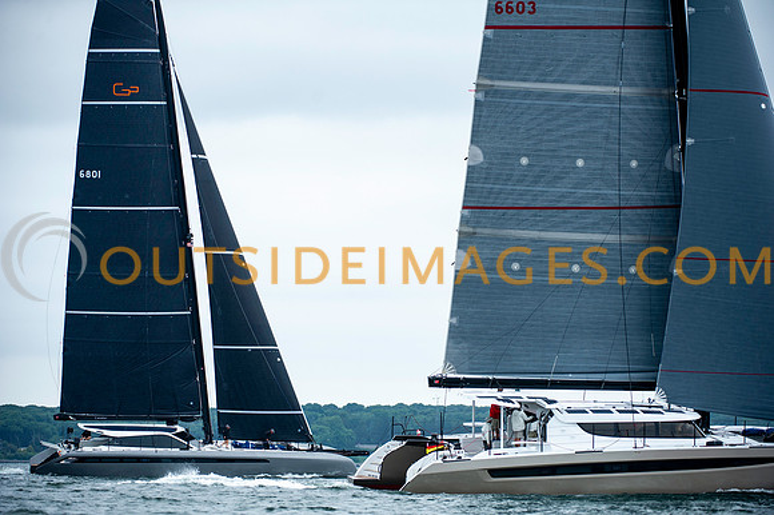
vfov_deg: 6.9
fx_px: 4297
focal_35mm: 200
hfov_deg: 10.3
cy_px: 258
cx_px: 387
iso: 500
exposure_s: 1/800
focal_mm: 200
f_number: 5
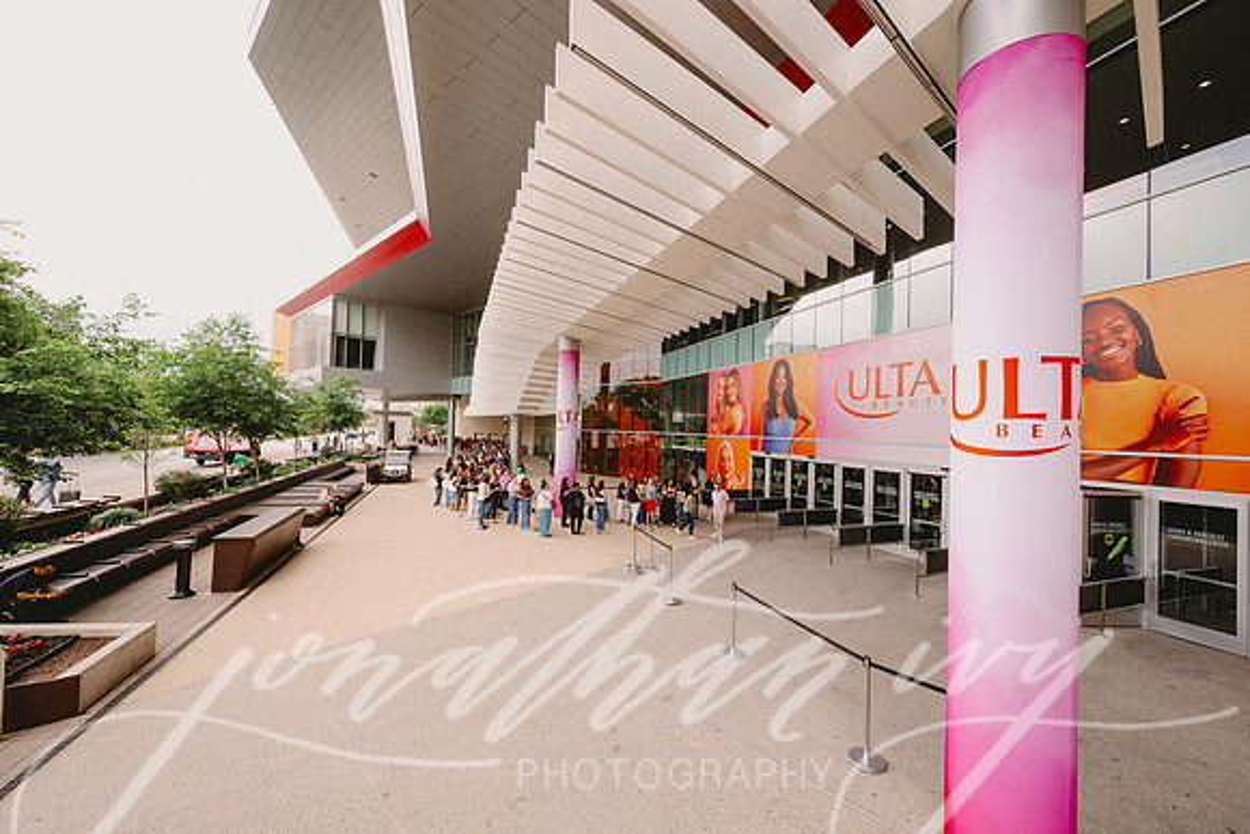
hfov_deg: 104.2
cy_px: 417
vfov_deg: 81.2
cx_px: 625
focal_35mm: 14
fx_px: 486
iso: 500
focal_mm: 14
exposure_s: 1/200
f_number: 9
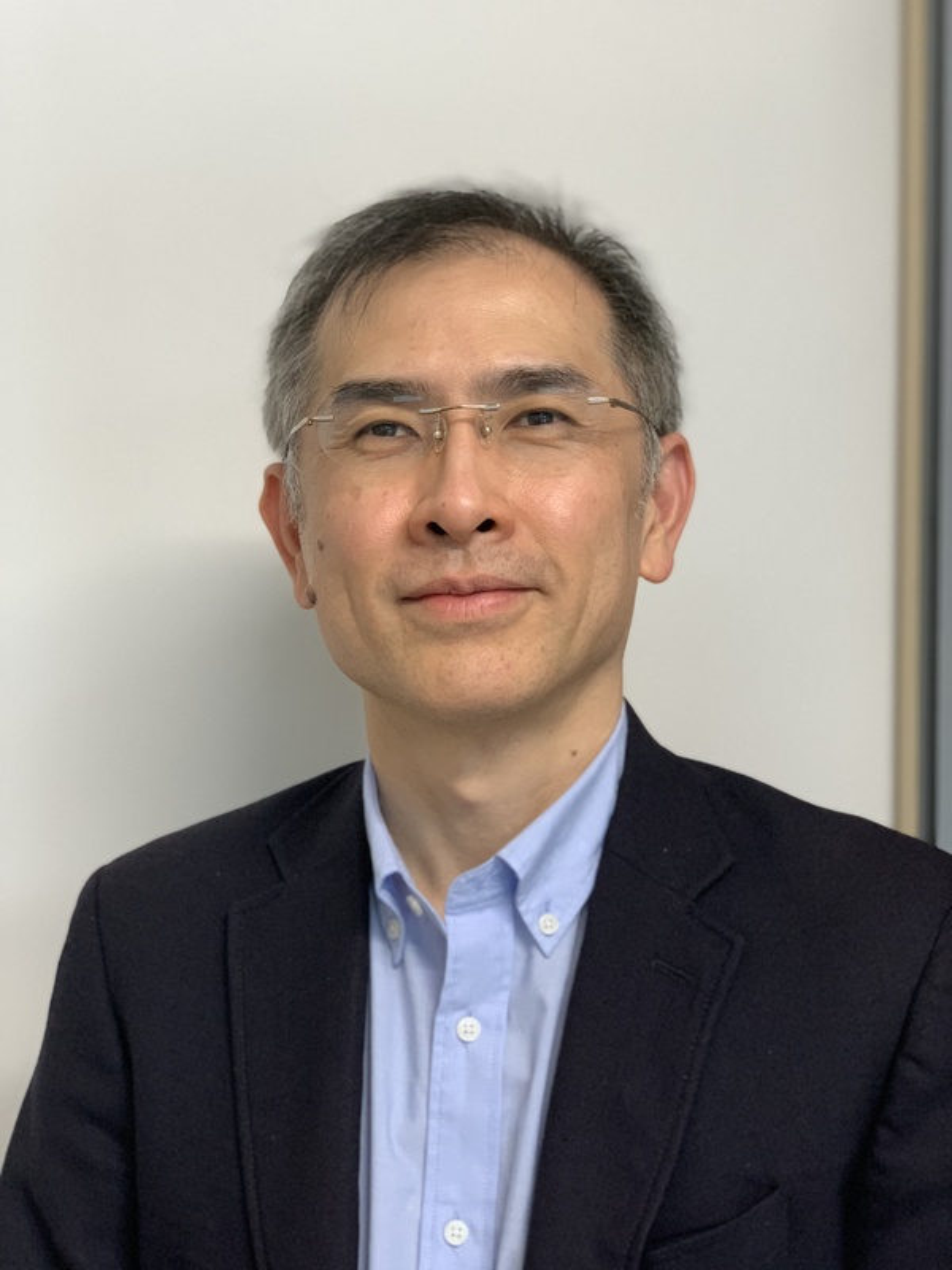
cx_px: 476
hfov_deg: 28.0
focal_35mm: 52
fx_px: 1907
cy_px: 635
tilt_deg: -3.6
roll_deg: +0.8
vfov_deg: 36.8
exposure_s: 1/50
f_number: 2.4
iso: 250
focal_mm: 6
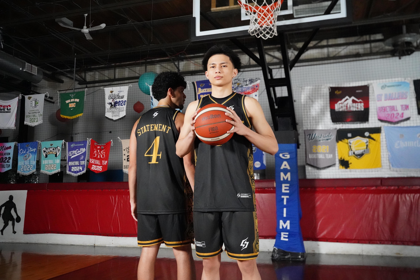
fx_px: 373
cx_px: 210
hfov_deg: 58.7
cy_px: 140
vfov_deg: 41.1
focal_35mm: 32
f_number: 4
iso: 25600
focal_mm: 32
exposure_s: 1/250
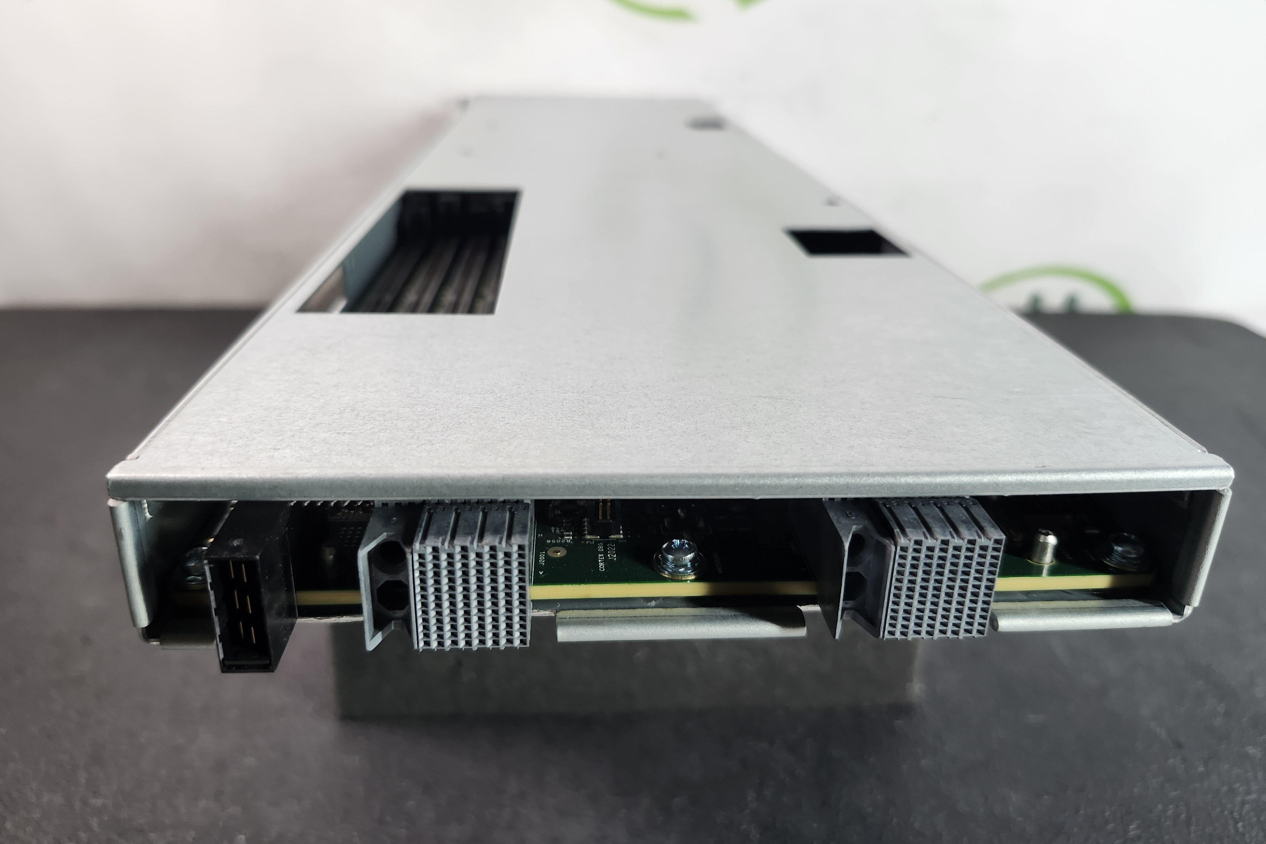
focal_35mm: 24
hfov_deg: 73.7
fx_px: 844
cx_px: 632
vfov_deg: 53.0
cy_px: 372
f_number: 1.8
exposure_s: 1/180
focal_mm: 5.54
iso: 125
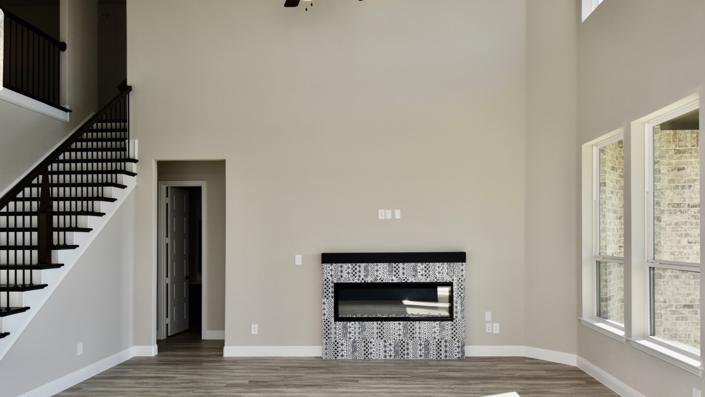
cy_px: 231
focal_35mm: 26
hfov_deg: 71.9
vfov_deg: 44.2
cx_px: 362
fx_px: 486
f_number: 5.6
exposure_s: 1/125
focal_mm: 16
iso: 160
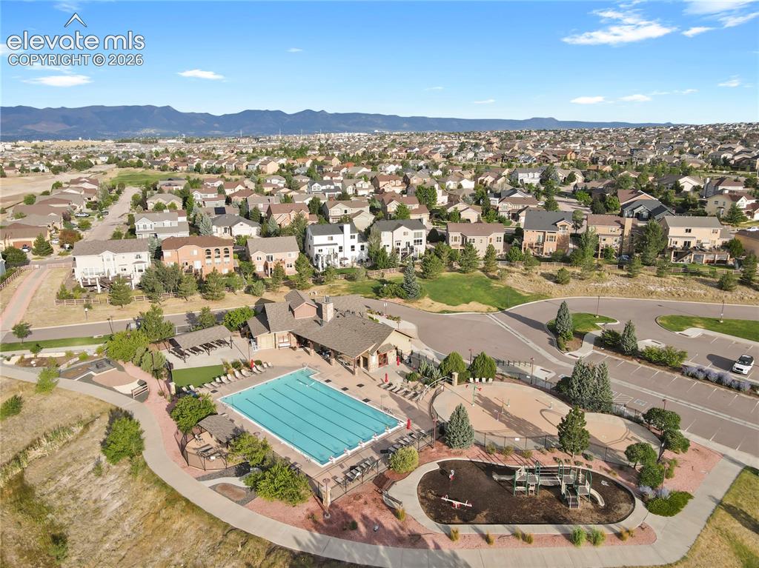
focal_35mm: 24
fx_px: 526
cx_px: 380
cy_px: 284
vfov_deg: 56.8
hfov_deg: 71.6
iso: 100
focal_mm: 4.5
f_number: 2.8
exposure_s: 1/350
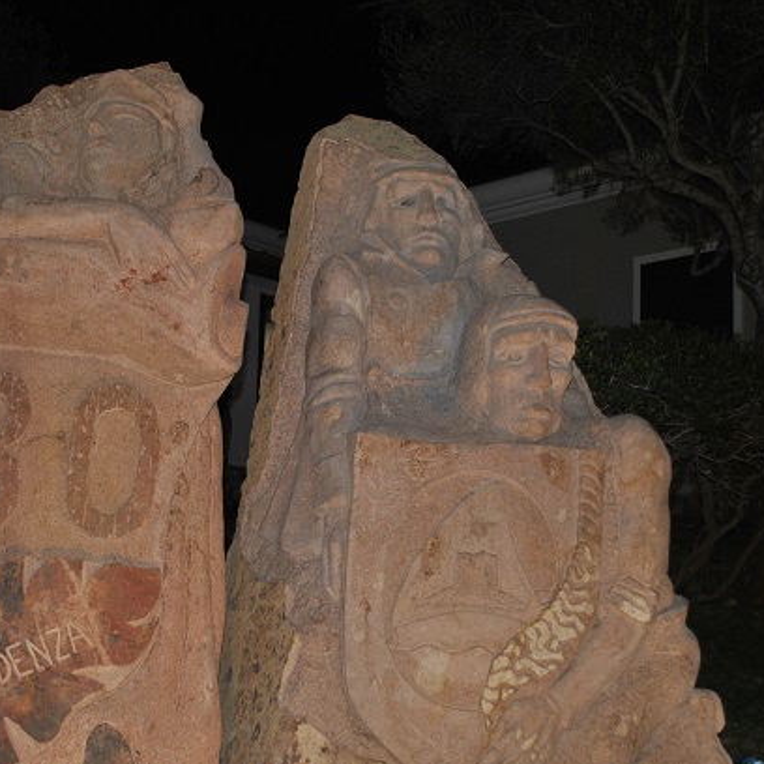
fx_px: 1373
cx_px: 279
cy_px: 499
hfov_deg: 30.9
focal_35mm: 55
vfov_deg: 30.9
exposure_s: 1/60
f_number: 4
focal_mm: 22
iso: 200
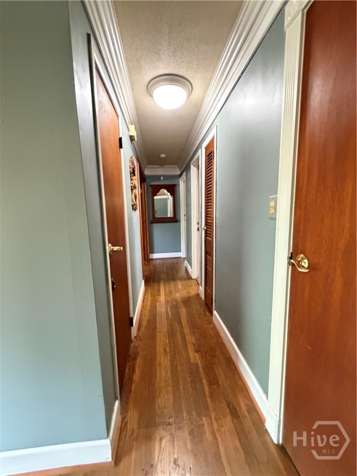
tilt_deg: -6.9
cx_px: 178
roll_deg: +1.8
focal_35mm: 14
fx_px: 193
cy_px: 238
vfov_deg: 102.1
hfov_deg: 85.7
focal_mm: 2.22
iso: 1250
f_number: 2.2
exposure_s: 1/60
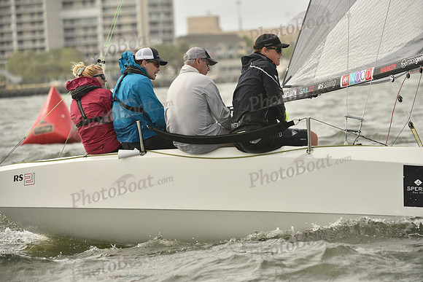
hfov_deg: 8.6
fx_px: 2821
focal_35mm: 240
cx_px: 212
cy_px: 141
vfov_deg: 5.7
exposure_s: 1/1250
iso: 320
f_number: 5.6
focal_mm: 240
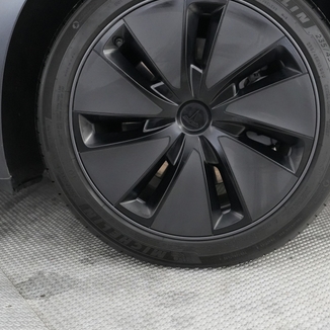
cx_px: 194
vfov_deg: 41.5
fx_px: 431
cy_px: 118
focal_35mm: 40
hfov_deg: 41.7
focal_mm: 24
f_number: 2.8
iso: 8000
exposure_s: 1/160
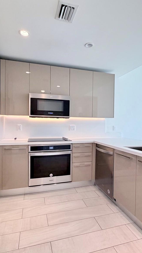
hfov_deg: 53.6
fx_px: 141
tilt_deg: -1.3
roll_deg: -0.6
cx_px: 75
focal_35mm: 21
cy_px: 127
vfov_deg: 83.8
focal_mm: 2.22
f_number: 2.2
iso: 320
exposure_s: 1/120
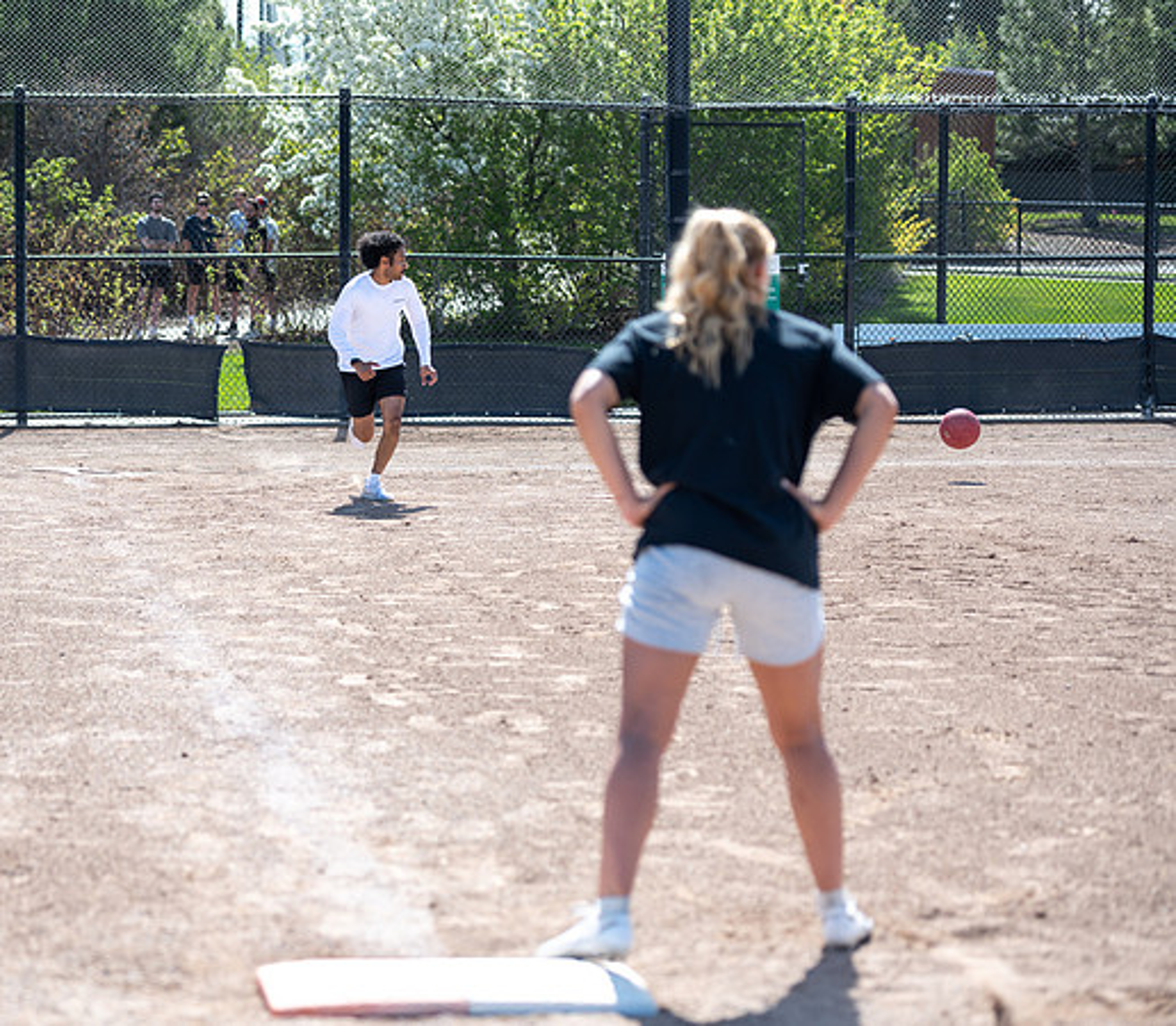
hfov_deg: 19.3
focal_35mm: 96
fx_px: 3455
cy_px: 515
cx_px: 404
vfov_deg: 16.9
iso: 100
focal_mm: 80
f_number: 2.8
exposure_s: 1/1250
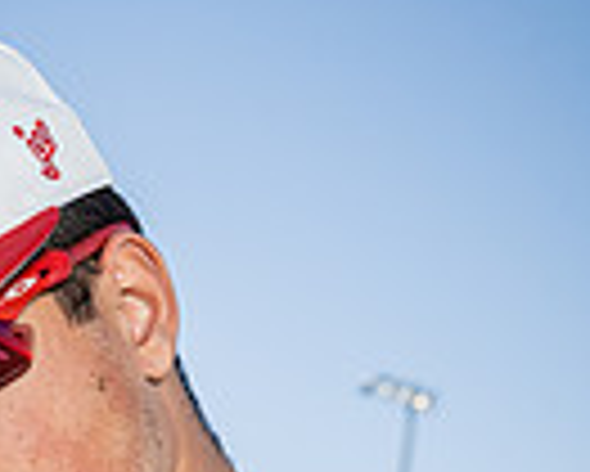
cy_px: 966
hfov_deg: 11.4
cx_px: 9
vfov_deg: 8.7
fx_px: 2936
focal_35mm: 168
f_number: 8
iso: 125
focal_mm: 52
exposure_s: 1/250
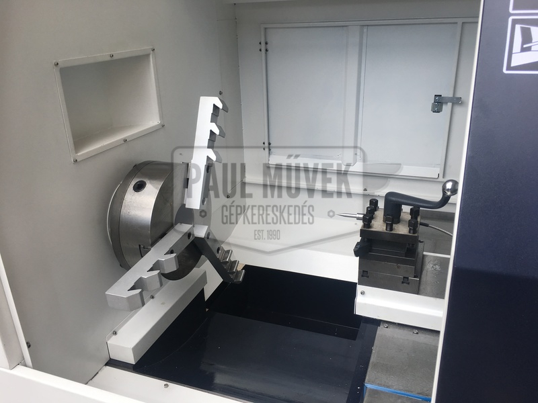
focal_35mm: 29
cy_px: 202
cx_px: 269
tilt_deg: -21.5
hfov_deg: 61.7
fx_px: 451
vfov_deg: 48.2
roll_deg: +1.6
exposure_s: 1/545
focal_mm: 4.15
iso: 25
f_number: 2.2
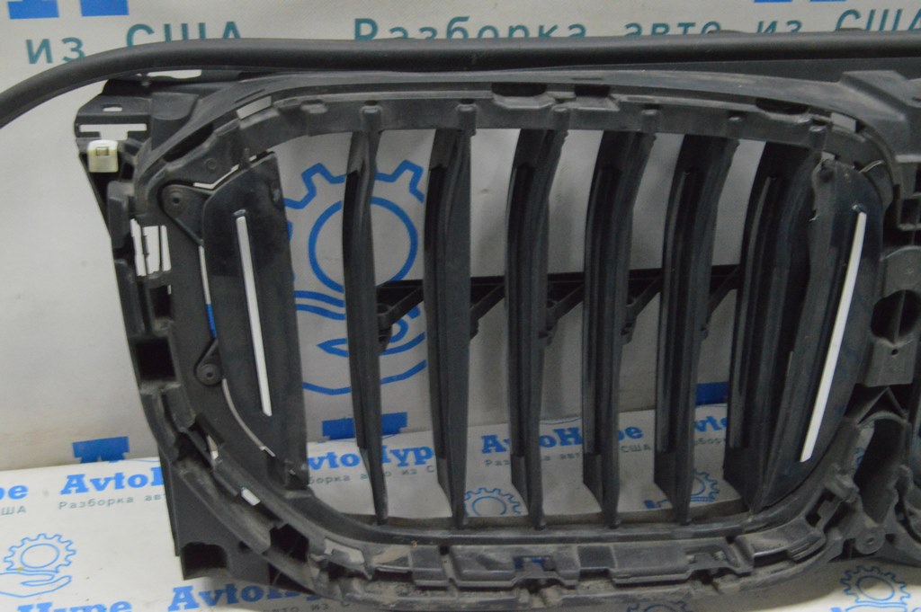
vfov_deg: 28.9
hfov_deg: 42.4
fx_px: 1189
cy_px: 306
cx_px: 460
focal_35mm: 46
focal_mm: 31
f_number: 20
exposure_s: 1/15
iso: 6400
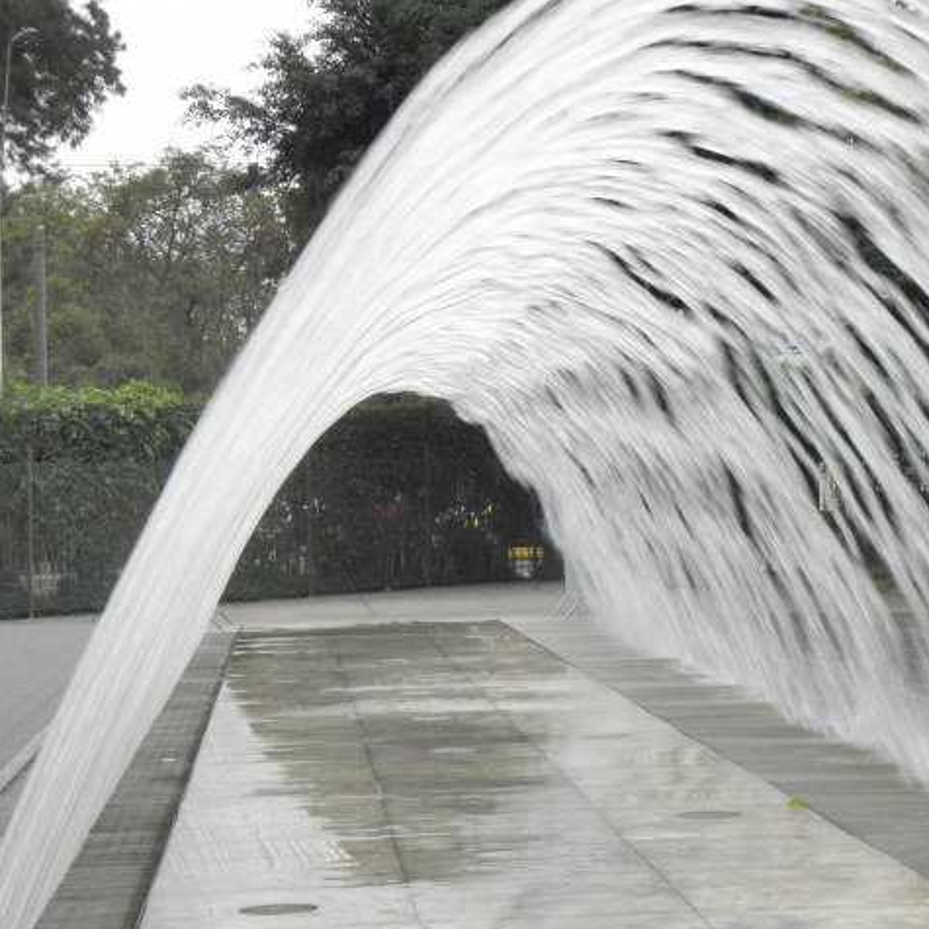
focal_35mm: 100
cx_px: 622
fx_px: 3036
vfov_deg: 17.4
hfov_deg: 17.4
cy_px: 465
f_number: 8
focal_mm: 15.11
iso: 100
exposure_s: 1/25
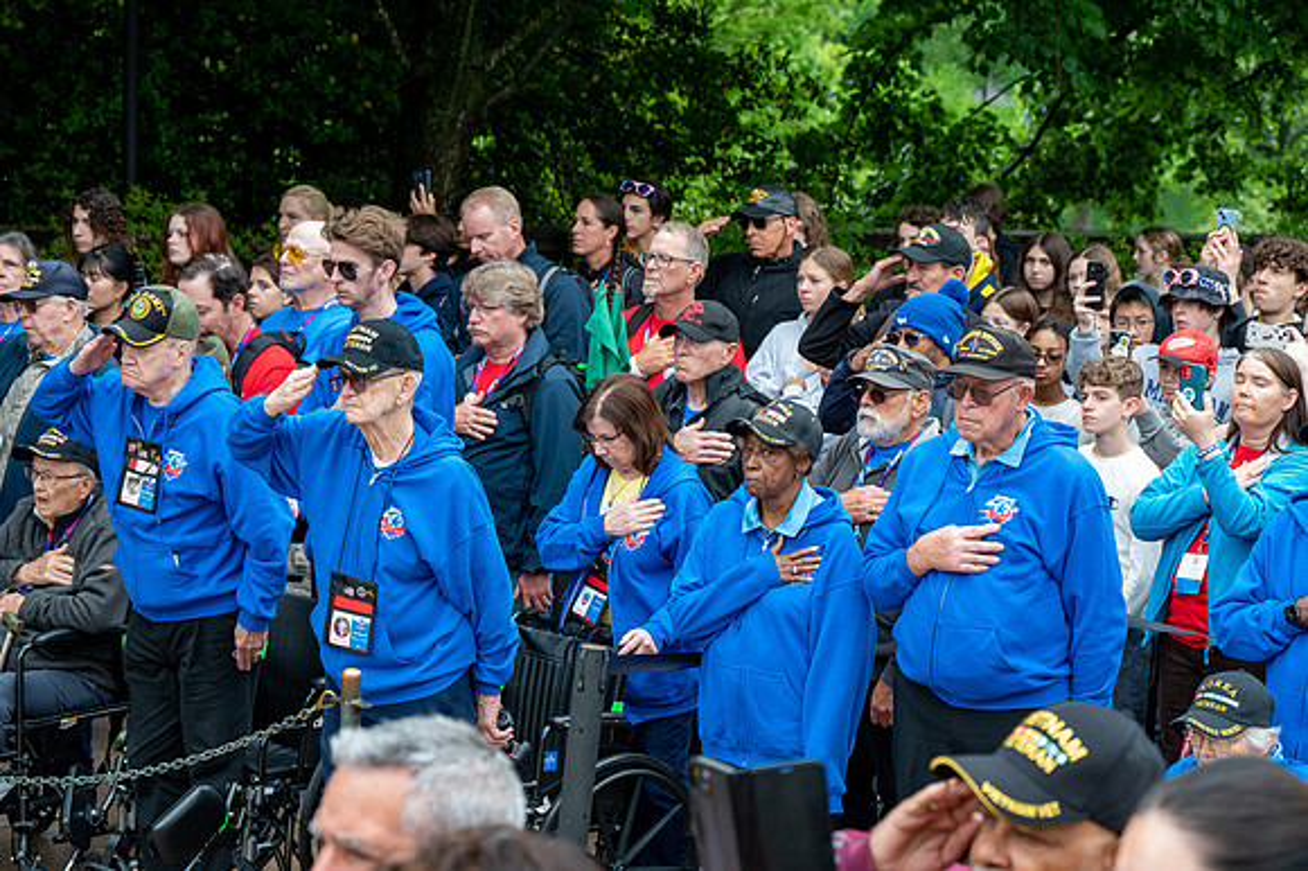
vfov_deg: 15.3
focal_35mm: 89
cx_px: 643
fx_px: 3239
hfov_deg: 22.8
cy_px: 417
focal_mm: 84
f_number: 6.3
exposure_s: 1/100
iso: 640
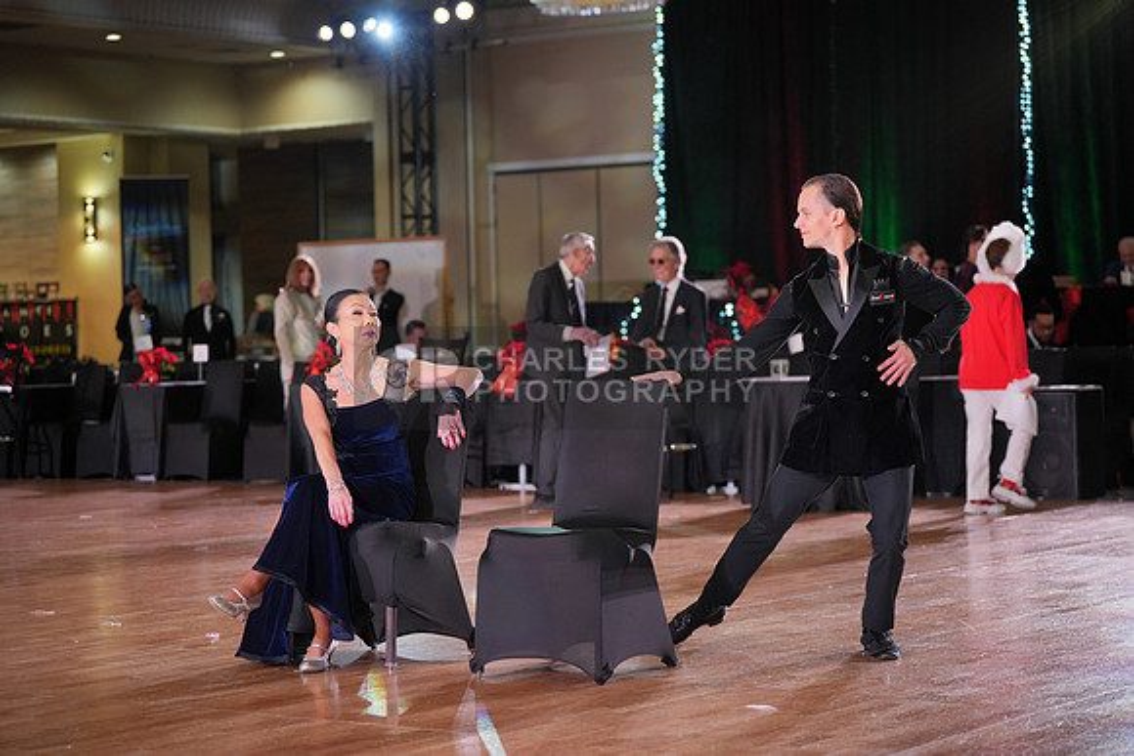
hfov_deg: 24.5
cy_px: 378
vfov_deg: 16.5
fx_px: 2615
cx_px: 567
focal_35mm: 83
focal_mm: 83
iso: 800
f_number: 2.8
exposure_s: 1/400
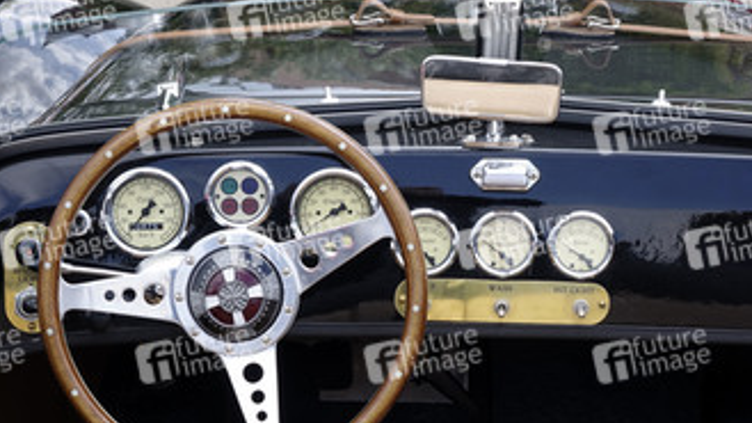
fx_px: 2432
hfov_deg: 17.6
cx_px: 454
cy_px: 185
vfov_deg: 9.9
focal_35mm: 122
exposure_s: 1/100
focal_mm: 31.27
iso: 100
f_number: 6.3
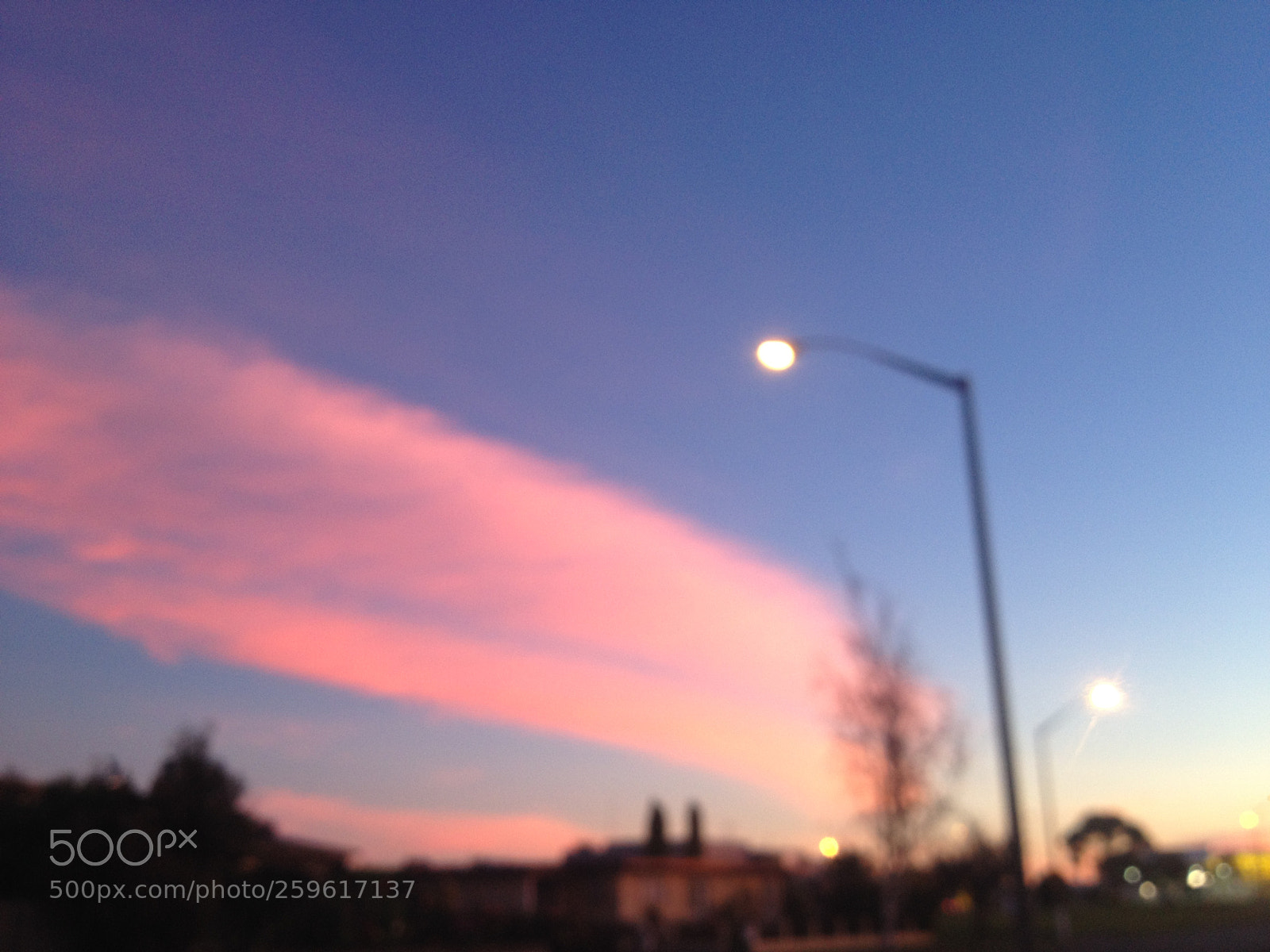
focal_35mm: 35
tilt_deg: +16.6
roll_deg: +0.1
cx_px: 635
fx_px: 1284
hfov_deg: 52.6
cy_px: 476
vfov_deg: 40.7
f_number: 2.4
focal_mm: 4.28
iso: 50
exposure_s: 1/20
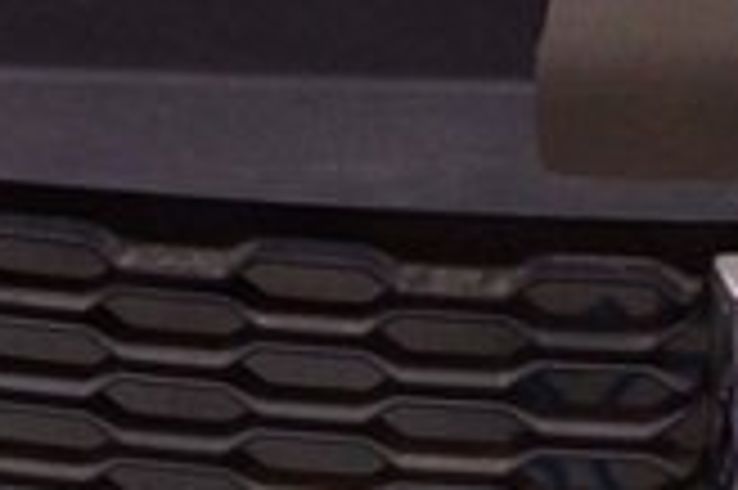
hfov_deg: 7.8
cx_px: 878
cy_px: 155
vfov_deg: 5.2
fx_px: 5366
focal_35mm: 262
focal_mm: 28
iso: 1600
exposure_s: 1/125
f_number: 8
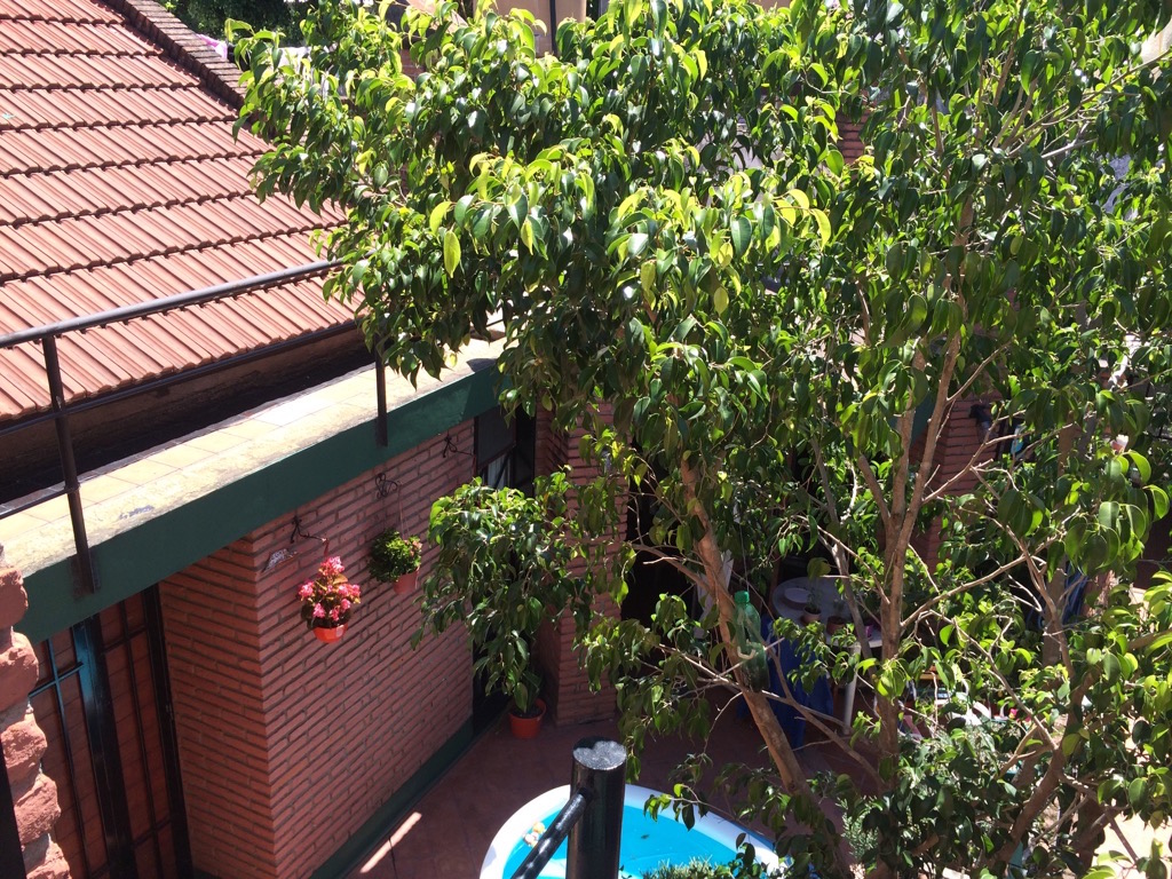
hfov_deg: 61.7
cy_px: 440
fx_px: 982
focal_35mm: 29
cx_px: 586
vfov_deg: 48.2
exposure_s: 1/662
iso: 32
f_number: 2.2
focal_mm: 4.15
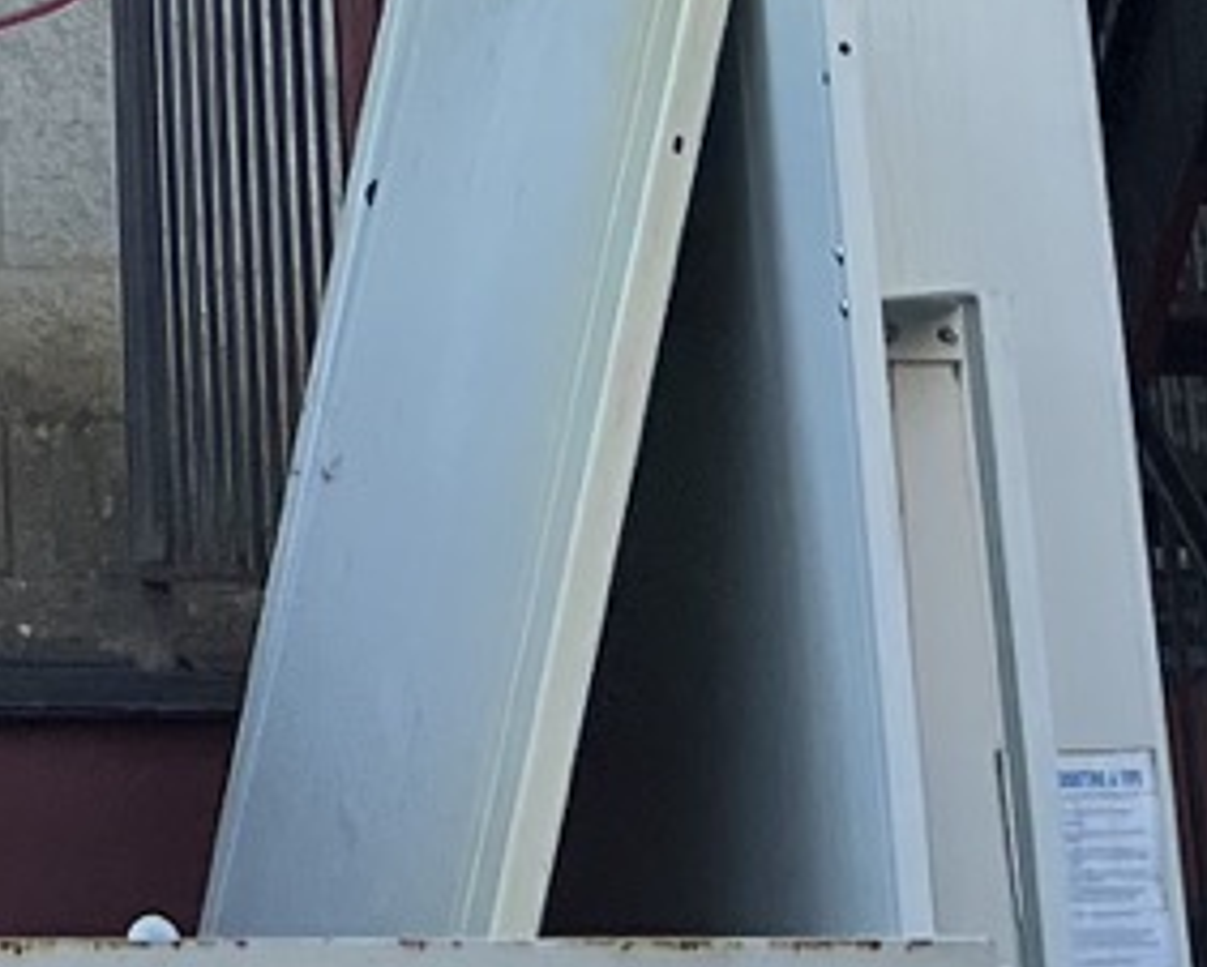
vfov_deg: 7.6
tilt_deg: +28.3
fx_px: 5791
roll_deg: -0.8
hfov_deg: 11.6
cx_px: -338
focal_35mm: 162
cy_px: -2426
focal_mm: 5.7
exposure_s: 1/833
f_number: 1.5
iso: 50
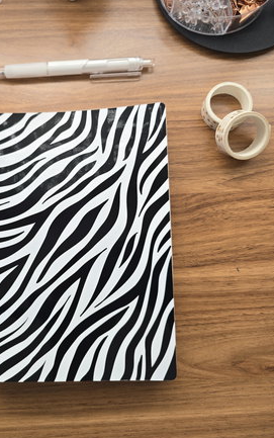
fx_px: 358
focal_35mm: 30
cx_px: 79
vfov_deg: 62.9
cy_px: 220
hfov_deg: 41.0
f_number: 1.7
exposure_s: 1/58.6
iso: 64
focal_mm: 6.3
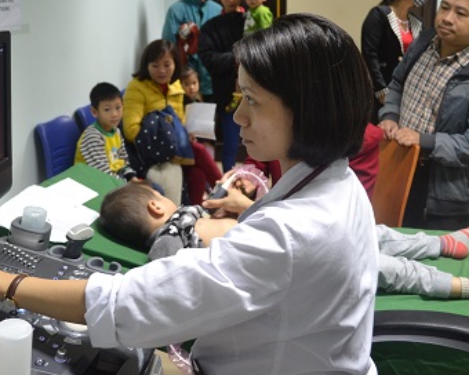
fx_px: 694
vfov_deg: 30.1
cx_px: 177
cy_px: 141
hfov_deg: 37.1
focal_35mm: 50
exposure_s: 1/30
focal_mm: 22
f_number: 3.8
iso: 900
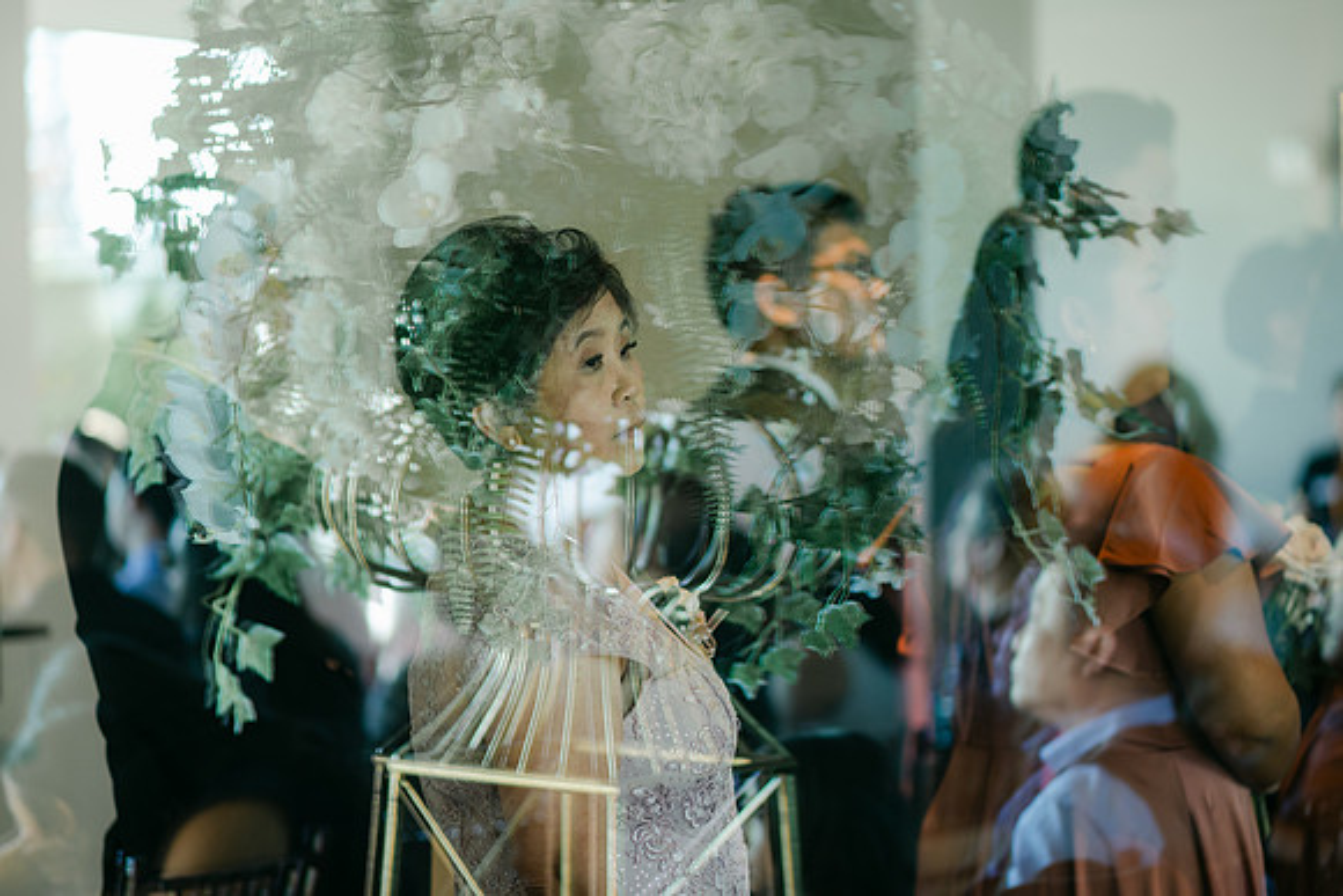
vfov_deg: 16.1
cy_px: 448
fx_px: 3172
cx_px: 672
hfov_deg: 23.9
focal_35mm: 85
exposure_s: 1/250
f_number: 1.8
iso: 560
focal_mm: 85
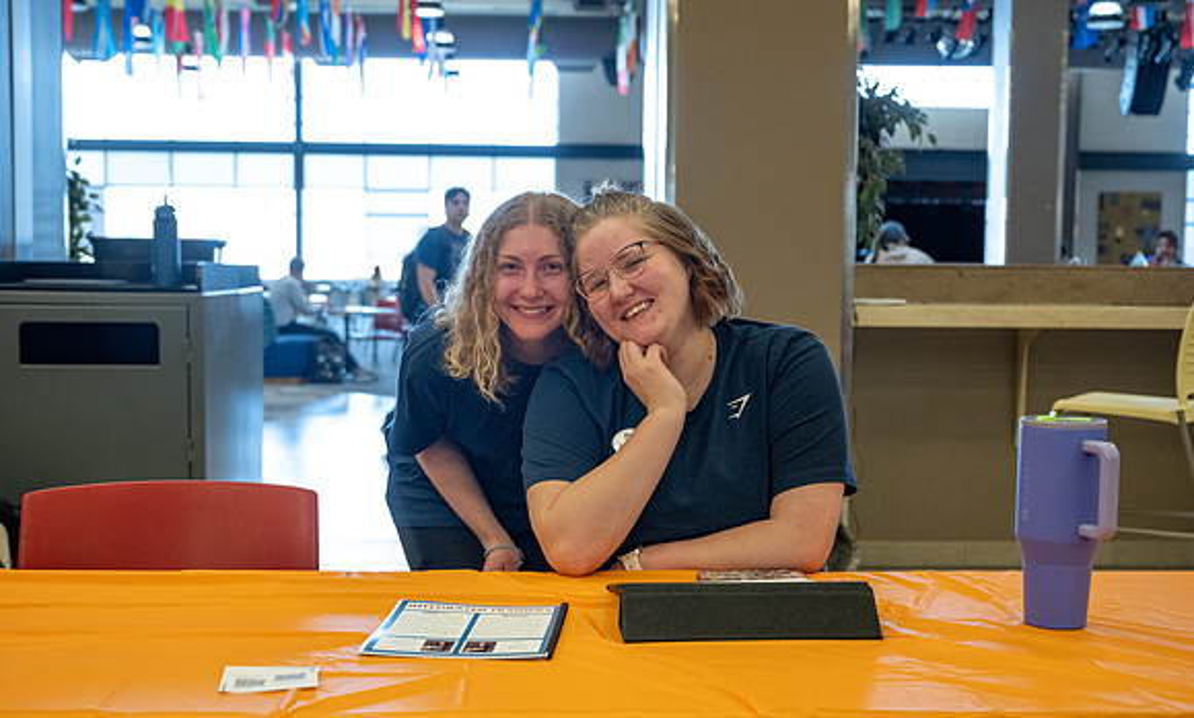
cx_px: 607
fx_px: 1575
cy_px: 413
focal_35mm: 49
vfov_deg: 25.7
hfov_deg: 41.5
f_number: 4
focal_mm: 45
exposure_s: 1/200
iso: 2000
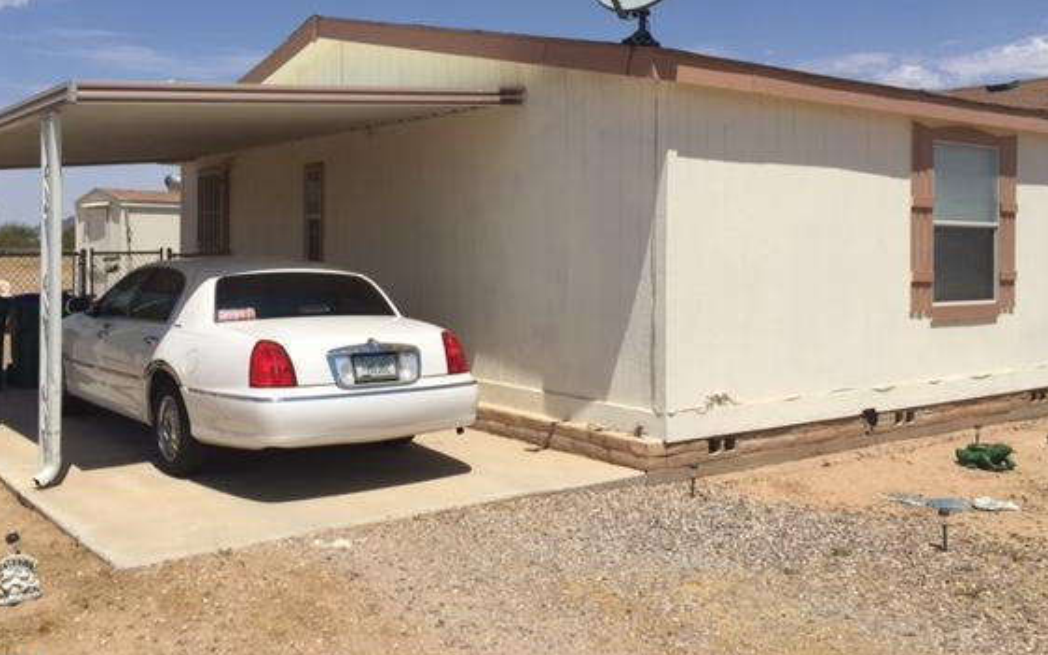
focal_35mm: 35
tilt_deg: -0.4
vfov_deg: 36.1
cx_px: 470
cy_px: 254
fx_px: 999
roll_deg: -0.5
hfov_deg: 55.2
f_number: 2.2
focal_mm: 4.15
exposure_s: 1/3968
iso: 32
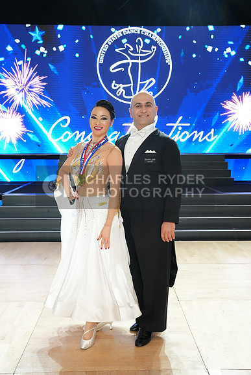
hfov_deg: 32.9
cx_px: 126
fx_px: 425
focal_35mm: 41
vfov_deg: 47.7
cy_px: 188
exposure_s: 1/400
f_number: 5
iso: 3200
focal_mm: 40.7
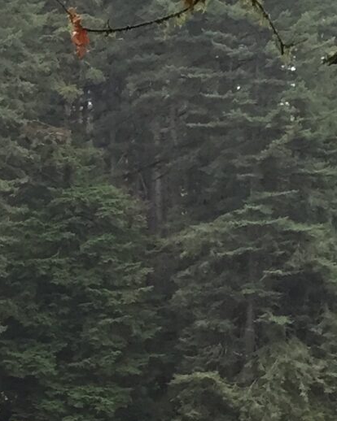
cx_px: -275
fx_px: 1746
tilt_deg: -3.8
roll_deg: +0.7
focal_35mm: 140
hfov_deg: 10.4
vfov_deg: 13.4
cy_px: 507
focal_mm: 4.15
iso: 40
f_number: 2.2
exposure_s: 1/30
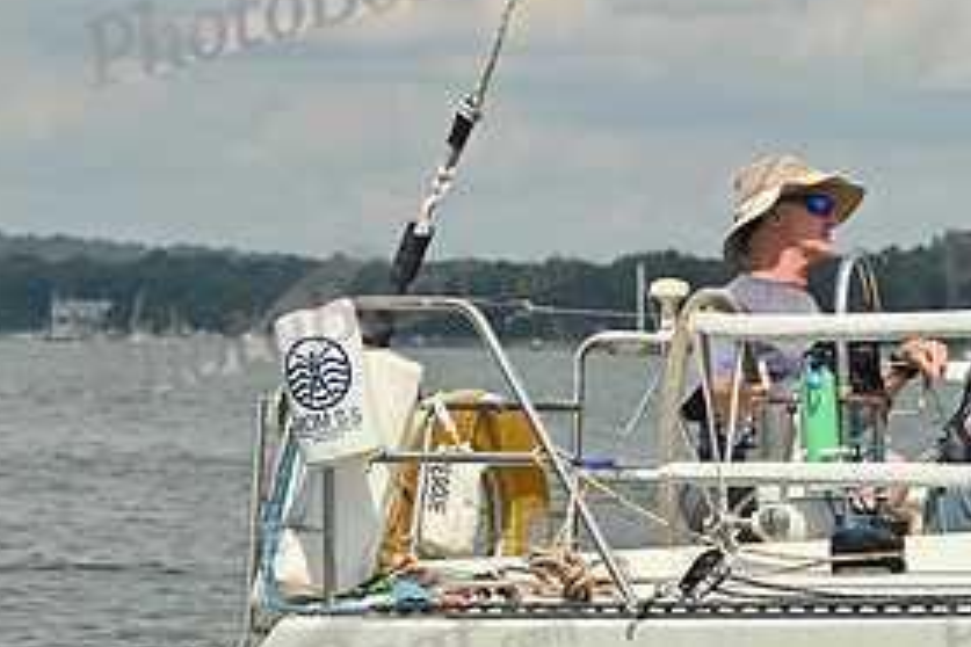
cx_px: 759
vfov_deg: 4.4
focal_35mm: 312
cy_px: 450
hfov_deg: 6.6
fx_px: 8415
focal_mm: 150
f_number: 14
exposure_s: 1/1250
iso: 320
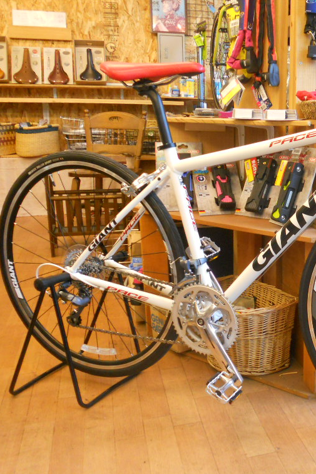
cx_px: 314
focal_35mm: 45
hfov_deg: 28.1
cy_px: 239
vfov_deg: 43.6
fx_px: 592
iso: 320
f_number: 3.5
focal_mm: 5.8
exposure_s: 1/30
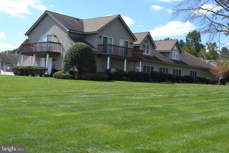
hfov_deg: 41.1
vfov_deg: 28.1
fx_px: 305
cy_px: 76
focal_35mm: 48
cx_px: 114
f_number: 7.1
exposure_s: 1/200
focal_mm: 32
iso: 100
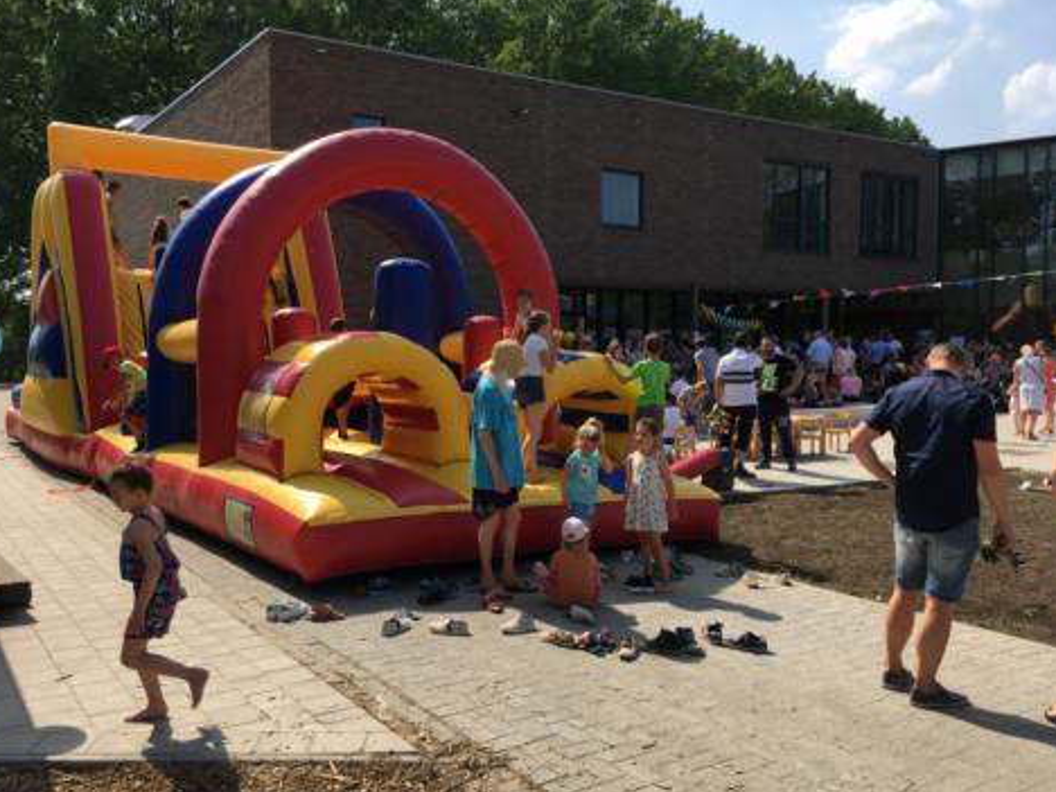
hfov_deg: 58.3
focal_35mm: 31
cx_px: 496
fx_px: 946
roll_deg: -1.9
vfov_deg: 45.4
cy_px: 387
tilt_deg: -3.7
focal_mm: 4.15
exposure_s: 1/1202
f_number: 2.2
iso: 25
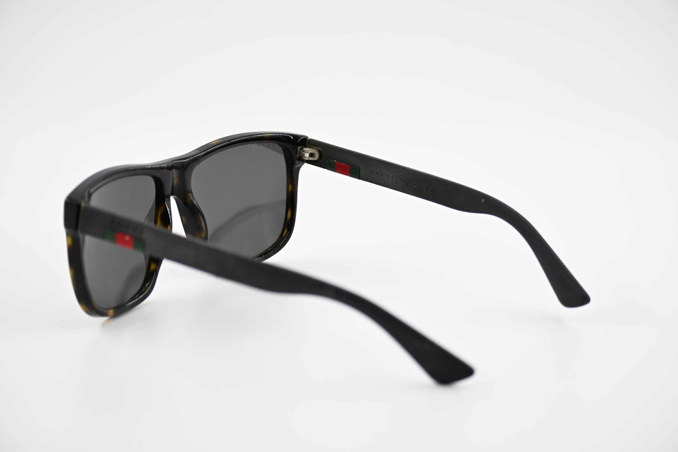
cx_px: 339
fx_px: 1921
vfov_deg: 13.4
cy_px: 226
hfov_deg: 20.0
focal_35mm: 102
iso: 400
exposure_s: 1/400
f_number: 4.8
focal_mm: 68
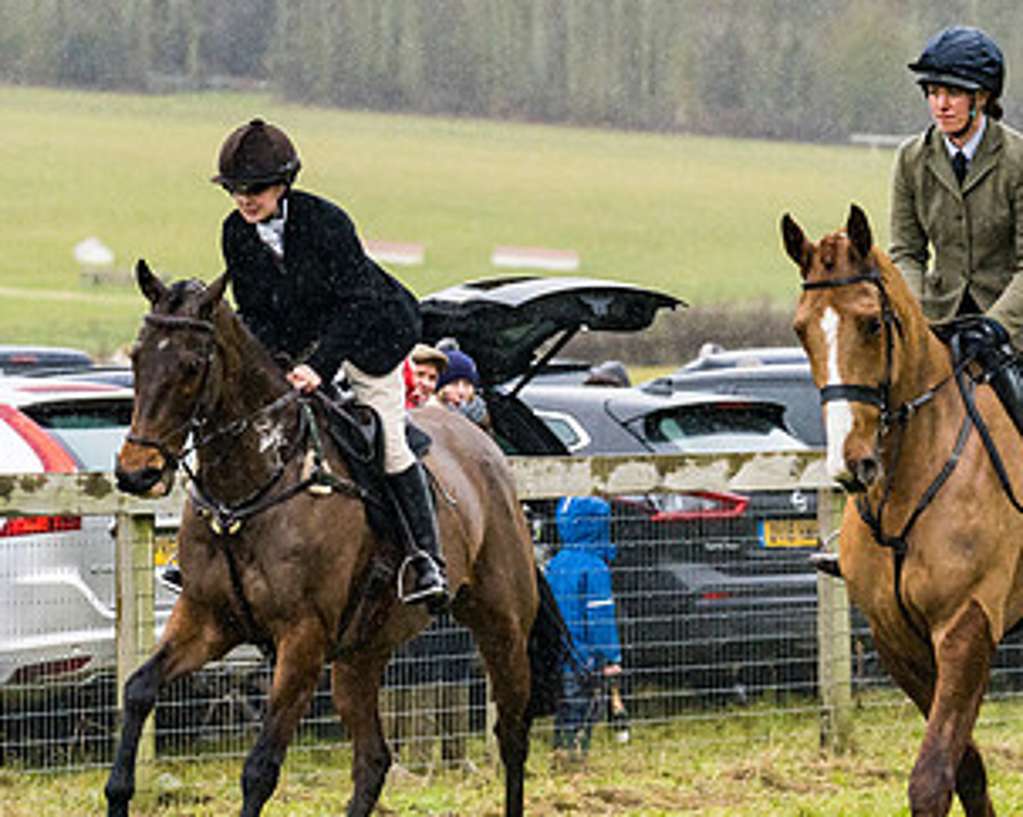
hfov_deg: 5.6
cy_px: 429
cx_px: 836
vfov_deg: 4.5
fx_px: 10469
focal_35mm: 346
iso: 1600
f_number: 4
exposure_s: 1/1000
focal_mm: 135
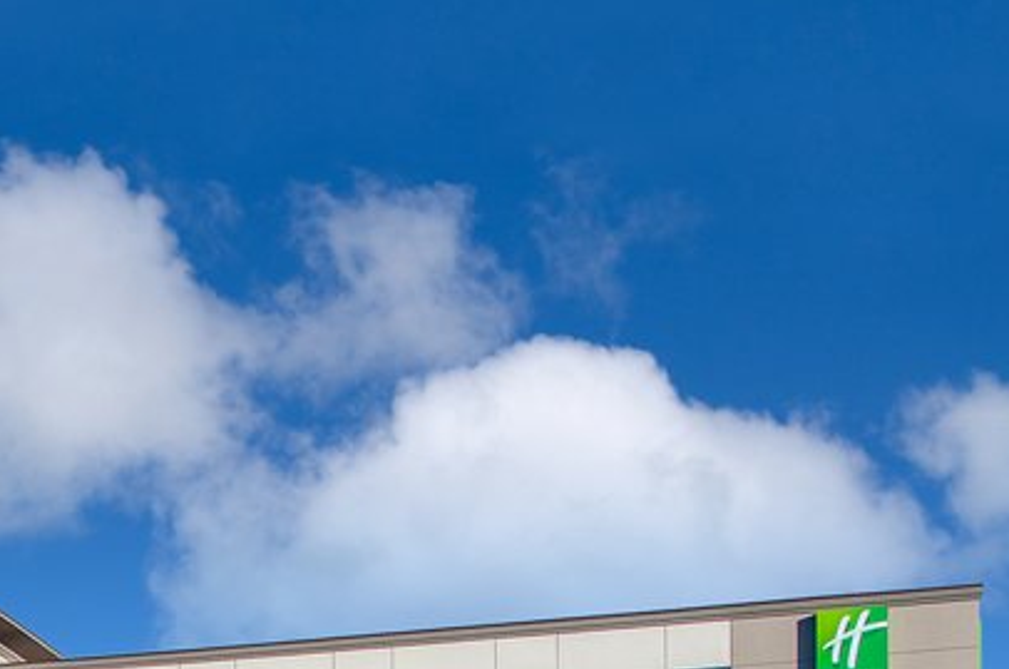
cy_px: 614
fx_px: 1986
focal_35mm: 71
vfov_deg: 18.8
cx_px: 37
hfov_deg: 27.1
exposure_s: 1/1250
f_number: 9
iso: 100
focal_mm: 24
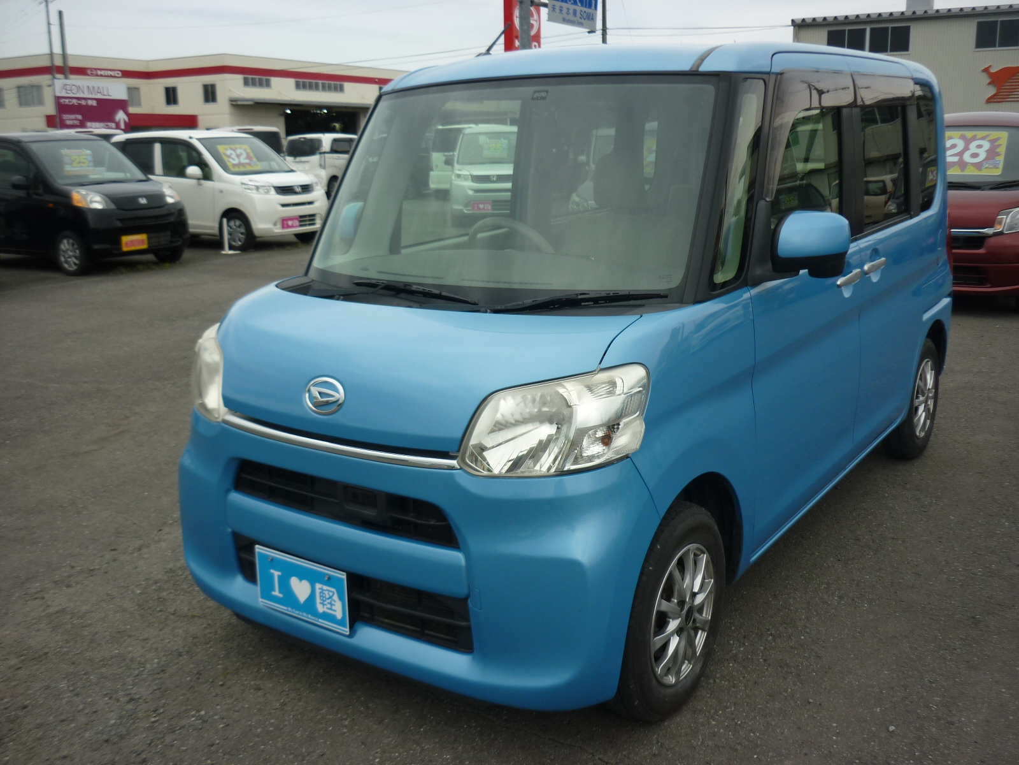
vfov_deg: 42.9
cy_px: 382
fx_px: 971
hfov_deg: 55.4
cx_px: 510
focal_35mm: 33
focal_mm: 5.5
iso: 80
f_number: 2.8
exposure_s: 1/640
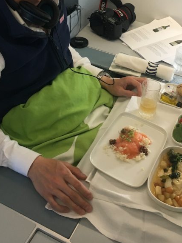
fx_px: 365
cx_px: 79
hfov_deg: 28.0
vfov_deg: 35.3
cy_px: 40
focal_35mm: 52
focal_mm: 4.15
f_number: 2.2
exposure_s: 1/33
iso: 125
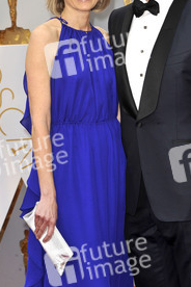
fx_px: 1409
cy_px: 106
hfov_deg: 7.8
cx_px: 128
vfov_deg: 11.6
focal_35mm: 177
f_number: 8
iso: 1000
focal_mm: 122
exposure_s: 1/250
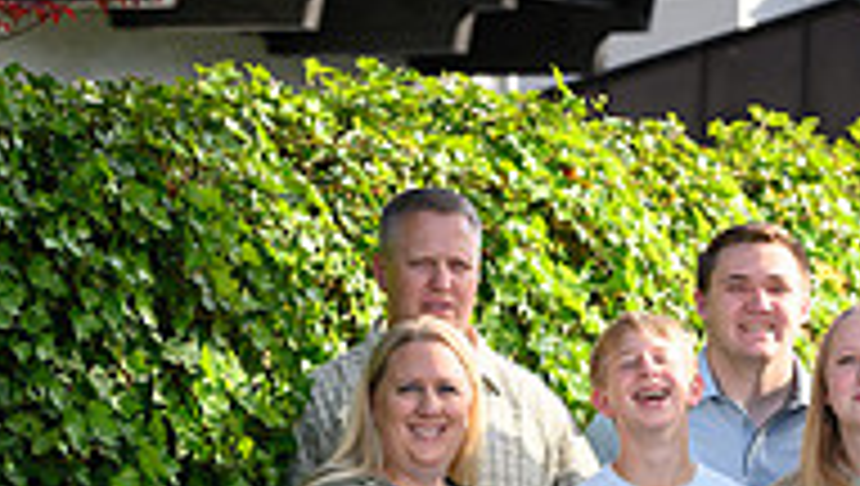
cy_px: 612
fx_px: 7398
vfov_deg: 3.8
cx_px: 901
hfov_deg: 6.6
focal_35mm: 324
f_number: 5.6
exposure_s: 1/800
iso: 400
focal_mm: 102
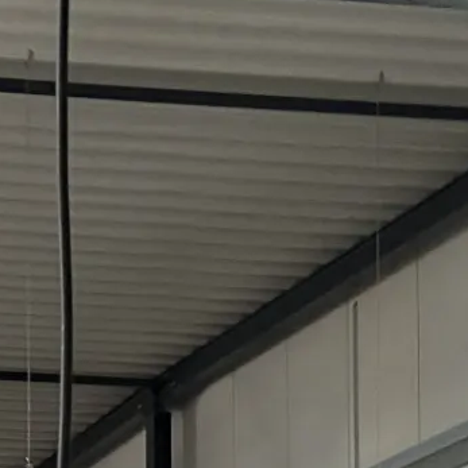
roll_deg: -1.0
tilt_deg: +4.7
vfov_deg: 12.7
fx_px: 1943
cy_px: 797
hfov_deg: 12.1
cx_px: -479
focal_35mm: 127
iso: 640
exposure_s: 1/40
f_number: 1.6
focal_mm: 5.96
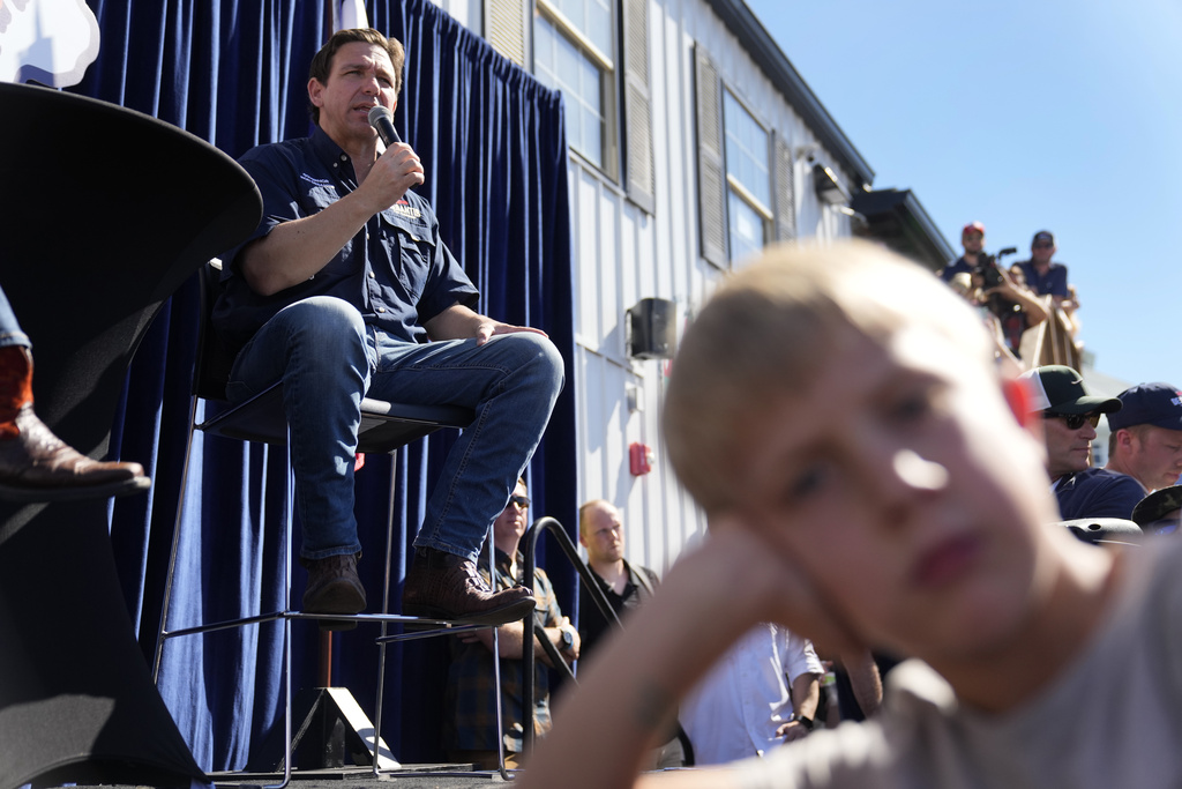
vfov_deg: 32.6
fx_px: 1346
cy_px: 394
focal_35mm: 41
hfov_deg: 47.4
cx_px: 591
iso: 500
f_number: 2.8
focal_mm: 41
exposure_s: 1/5000
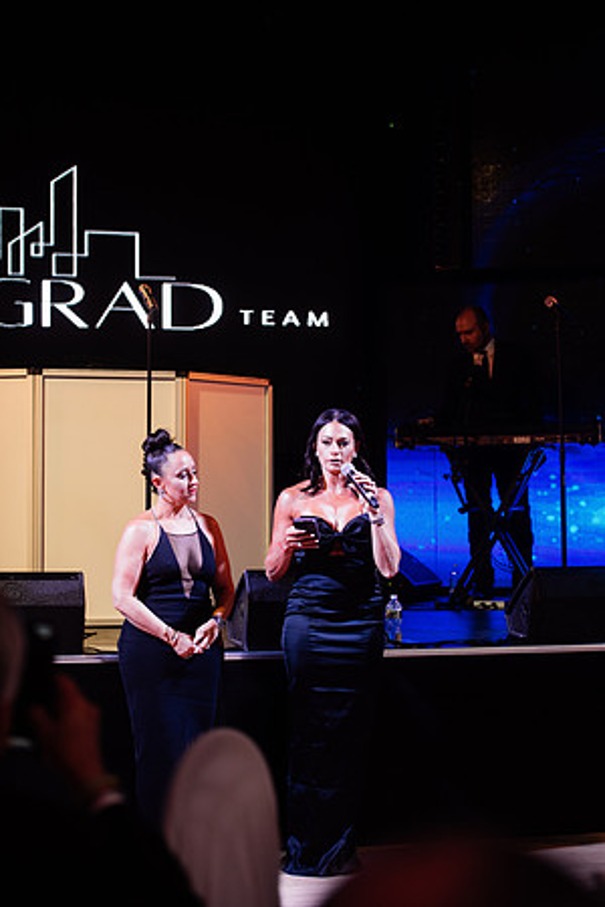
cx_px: 302
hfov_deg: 19.5
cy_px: 454
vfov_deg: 28.8
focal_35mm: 70
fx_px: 1764
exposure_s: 1/200
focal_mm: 70
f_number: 3.2
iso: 1250
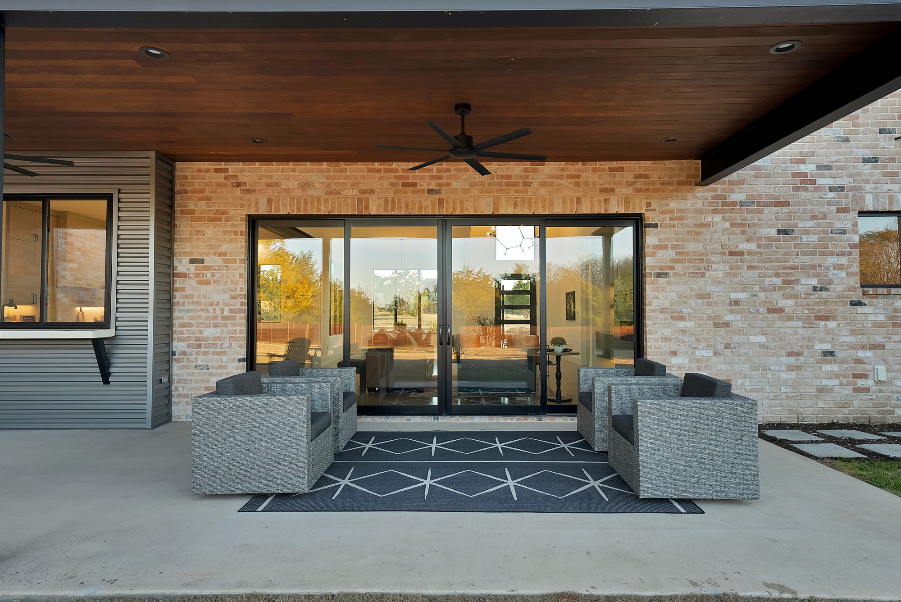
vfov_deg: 59.6
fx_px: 526
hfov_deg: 81.2
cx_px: 450
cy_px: 301
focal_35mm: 21
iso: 640
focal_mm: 21
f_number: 9
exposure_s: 1/25
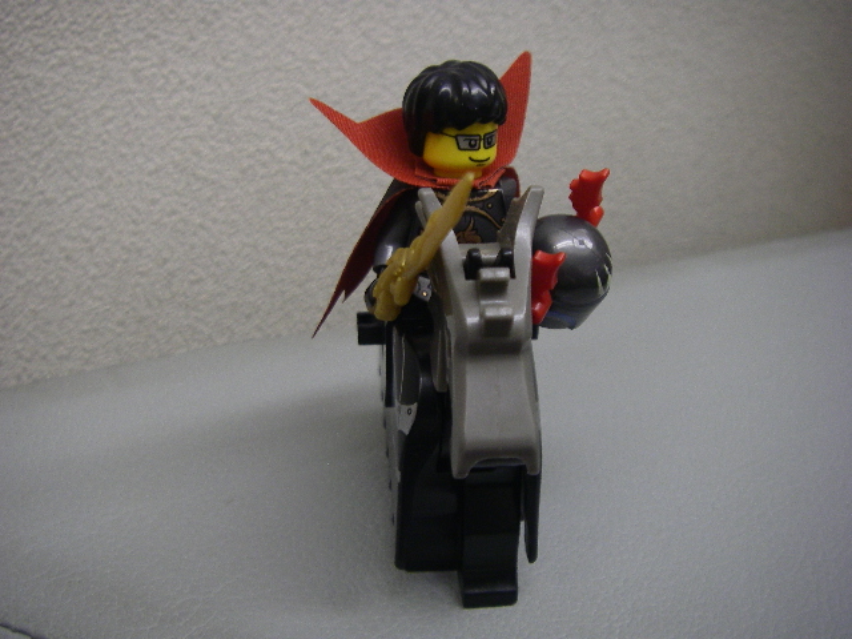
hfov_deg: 49.0
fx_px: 935
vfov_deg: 37.7
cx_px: 426
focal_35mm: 38
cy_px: 320
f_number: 3.3
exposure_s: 1/15
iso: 160
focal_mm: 6.3
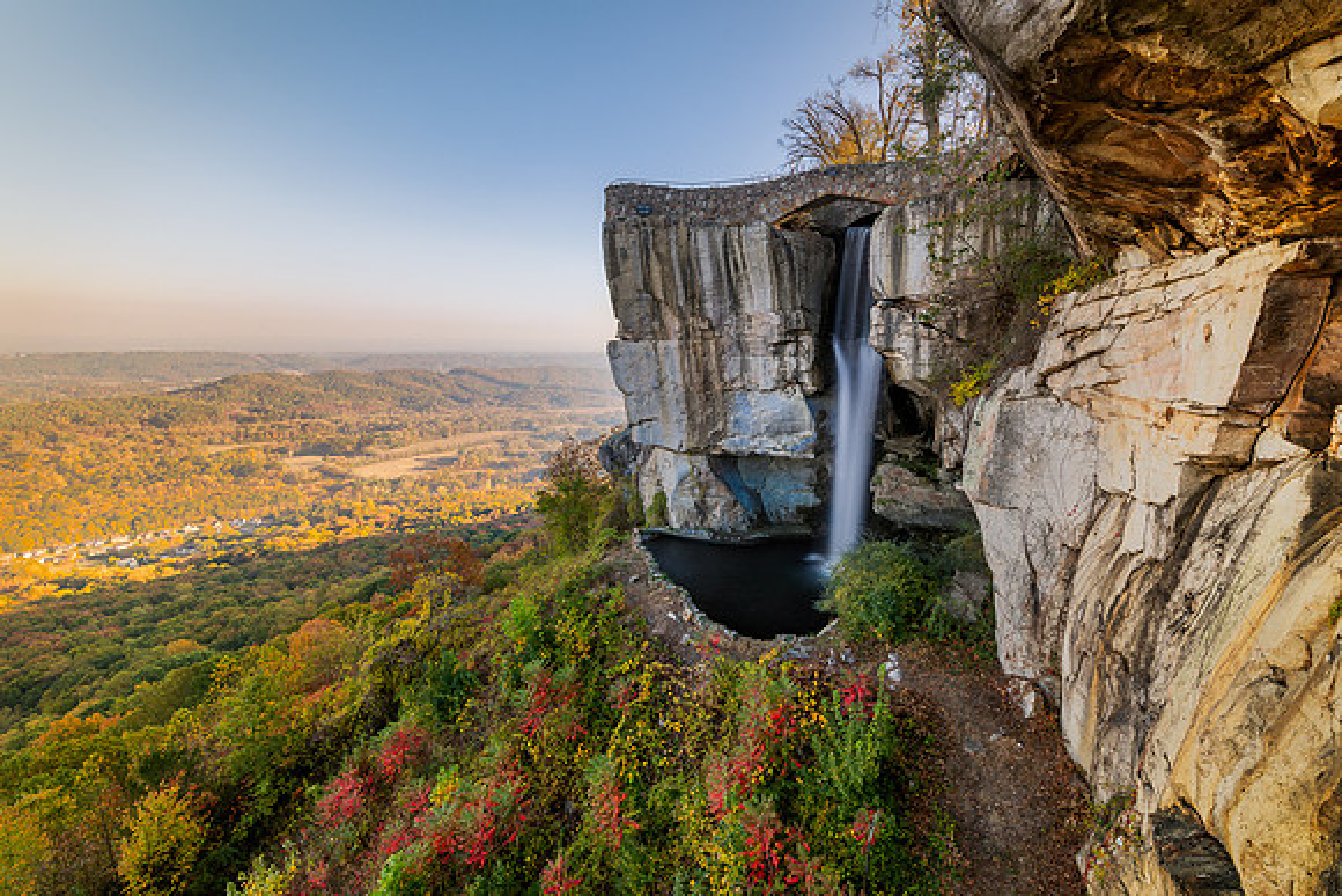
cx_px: 671
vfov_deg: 77.4
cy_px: 448
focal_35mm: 15
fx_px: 559
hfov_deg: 100.4
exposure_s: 1/6
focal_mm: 15
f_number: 8
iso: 100
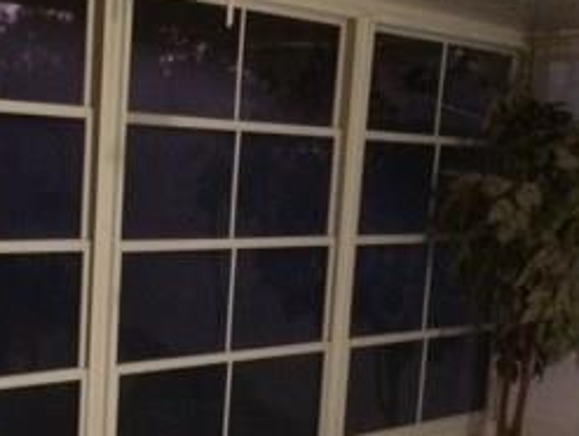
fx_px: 1256
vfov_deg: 19.3
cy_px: 398
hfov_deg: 25.1
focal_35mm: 75
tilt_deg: -9.9
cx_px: 47
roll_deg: -2.1
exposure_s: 1/15
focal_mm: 4.15
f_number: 2.2
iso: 500
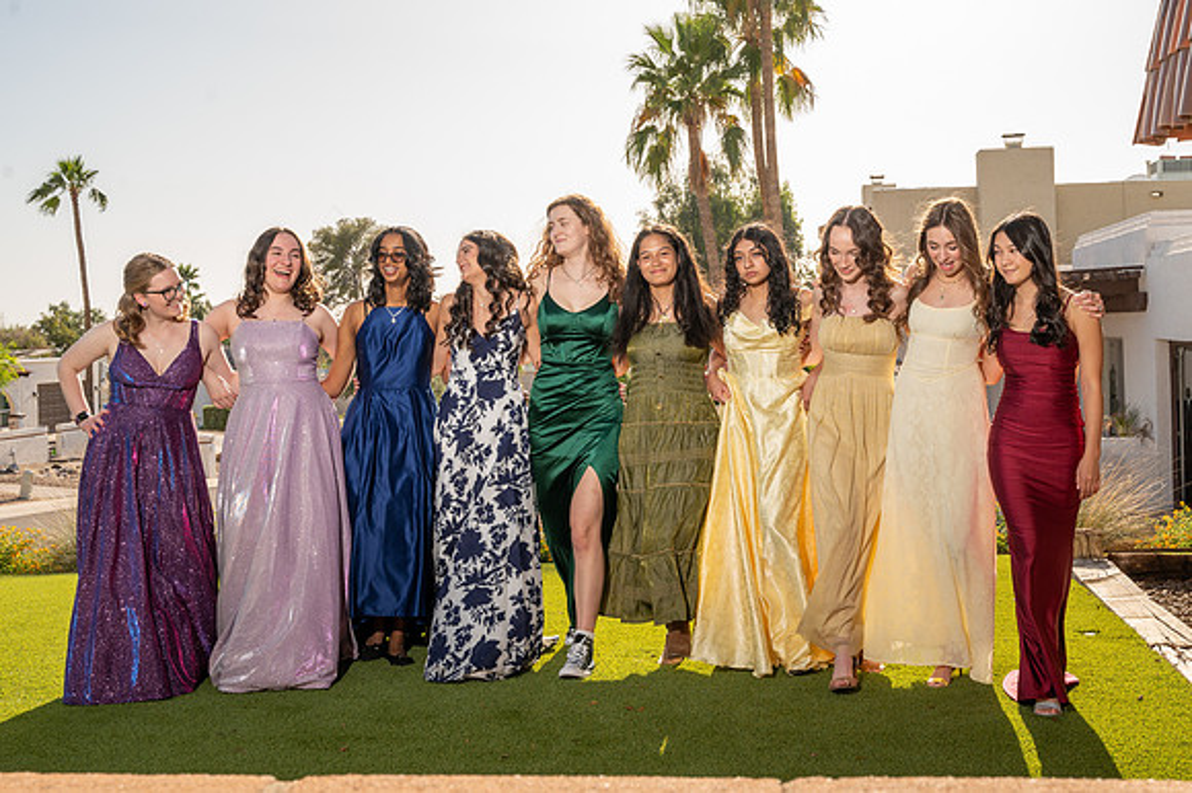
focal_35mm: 46
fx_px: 1528
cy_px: 334
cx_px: 696
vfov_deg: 29.1
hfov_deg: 42.5
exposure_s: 1/200
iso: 100
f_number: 8
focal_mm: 39
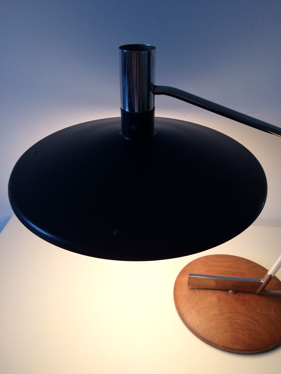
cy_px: 187
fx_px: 314
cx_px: 140
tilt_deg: -33.2
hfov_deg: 48.2
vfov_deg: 61.7
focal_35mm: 29
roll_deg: +1.6
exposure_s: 1/33
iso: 32
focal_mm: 4.15
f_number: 2.2
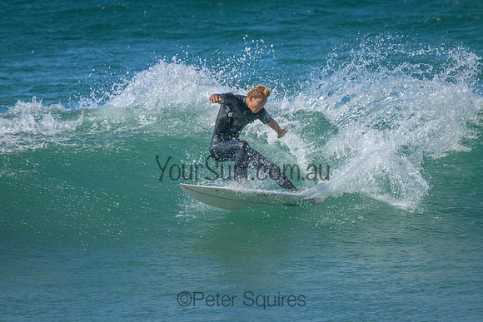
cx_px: 242
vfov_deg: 1.7
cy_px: 161
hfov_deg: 2.6
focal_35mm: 800
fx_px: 10735
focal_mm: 800
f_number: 11
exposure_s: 1/2000
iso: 3200
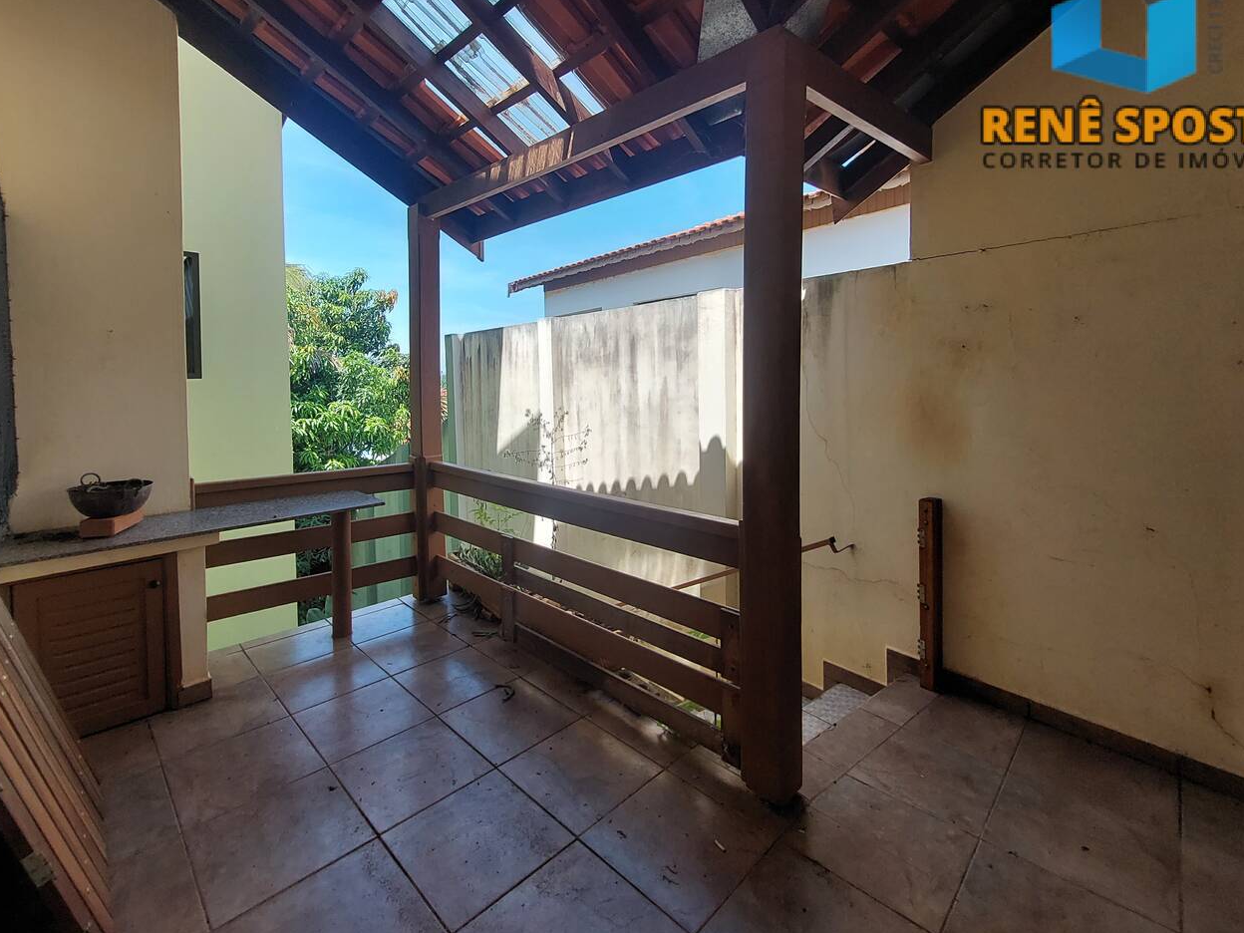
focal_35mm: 15
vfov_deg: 81.3
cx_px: 609
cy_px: 407
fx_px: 539
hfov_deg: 98.2
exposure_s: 1/385
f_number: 2.2
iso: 40
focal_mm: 1.74
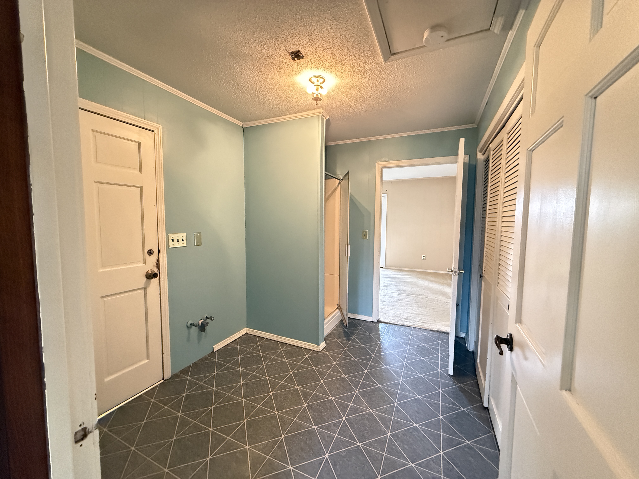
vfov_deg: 85.7
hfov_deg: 102.1
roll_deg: -0.4
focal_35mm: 14
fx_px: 258
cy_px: 240
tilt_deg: -4.5
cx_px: 320
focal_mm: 2.22
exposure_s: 1/60
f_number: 2.2
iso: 1000
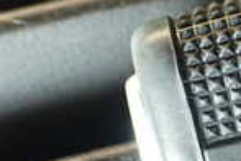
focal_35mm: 136
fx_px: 910
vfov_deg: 10.1
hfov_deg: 14.5
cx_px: 308
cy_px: 131
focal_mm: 5.79
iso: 200
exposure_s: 1/30
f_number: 2.4
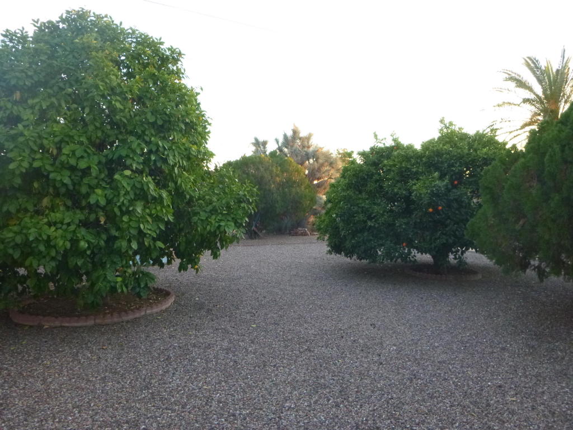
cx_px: 286
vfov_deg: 54.9
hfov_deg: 69.4
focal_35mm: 25
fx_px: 414
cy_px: 215
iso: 320
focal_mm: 4.5
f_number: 3.9
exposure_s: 1/60
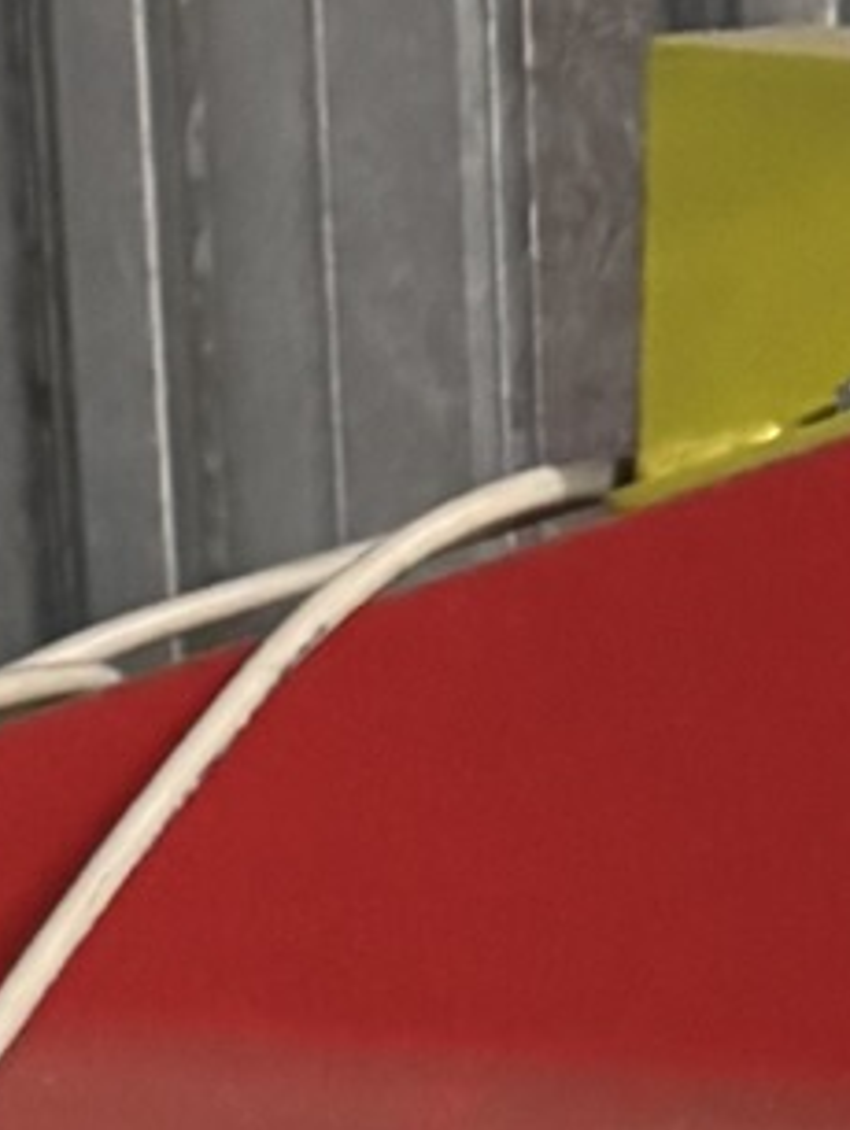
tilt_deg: -25.1
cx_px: 891
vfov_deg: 10.4
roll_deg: -0.4
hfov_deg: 8.5
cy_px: 2260
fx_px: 5689
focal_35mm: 174
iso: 500
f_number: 1.6
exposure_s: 1/25
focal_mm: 5.96
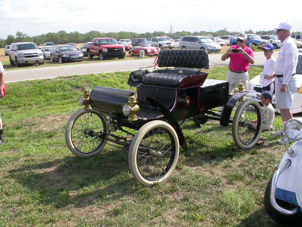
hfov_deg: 49.0
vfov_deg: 37.7
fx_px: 332
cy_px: 114
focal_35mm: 38
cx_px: 151
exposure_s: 1/250
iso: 100
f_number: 6
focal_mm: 7.85
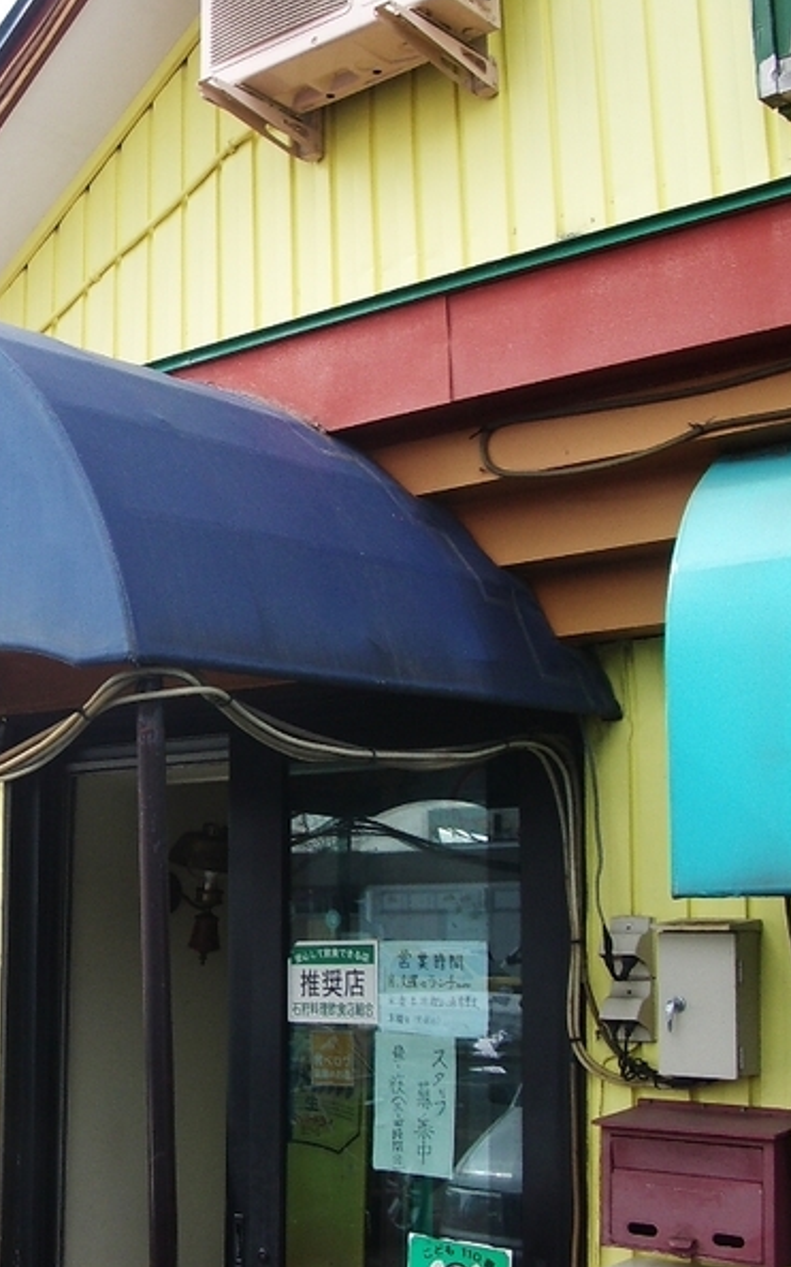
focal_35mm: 50
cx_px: 36
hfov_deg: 24.8
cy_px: 631
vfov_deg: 40.3
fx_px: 1725
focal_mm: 5.8
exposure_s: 1/160
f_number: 4.3
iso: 80
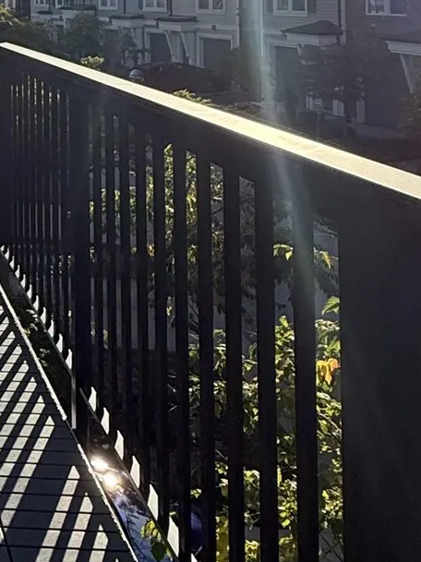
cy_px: -1
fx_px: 860
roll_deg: +0.9
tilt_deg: +0.2
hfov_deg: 22.4
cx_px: -217
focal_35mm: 53
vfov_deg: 33.1
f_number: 2.2
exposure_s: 1/2320
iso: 50
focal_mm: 2.22
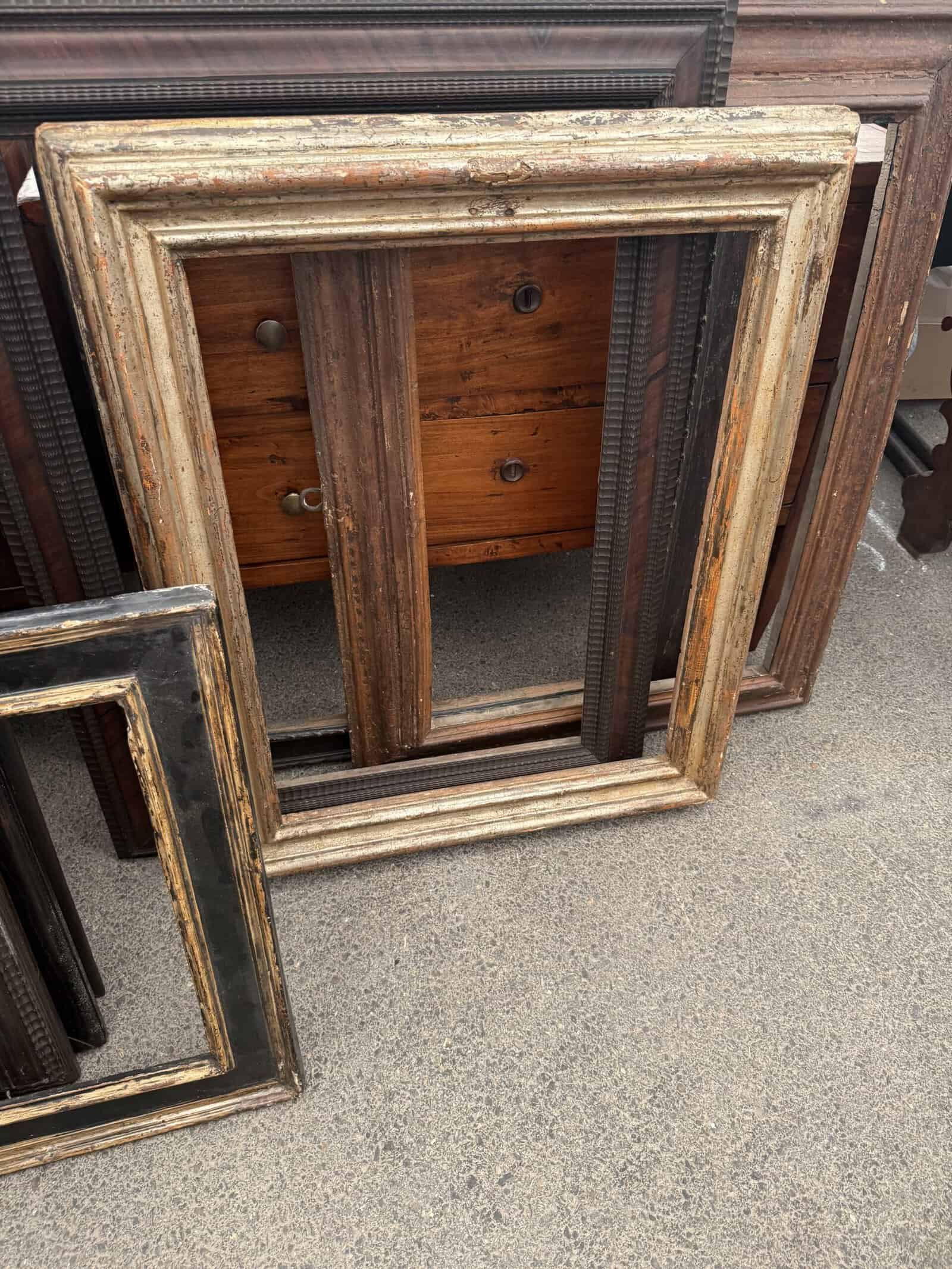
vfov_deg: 71.6
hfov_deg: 56.8
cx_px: 476
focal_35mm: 24
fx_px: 880
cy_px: 634
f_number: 1.78
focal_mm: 6.76
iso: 200
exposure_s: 1/100
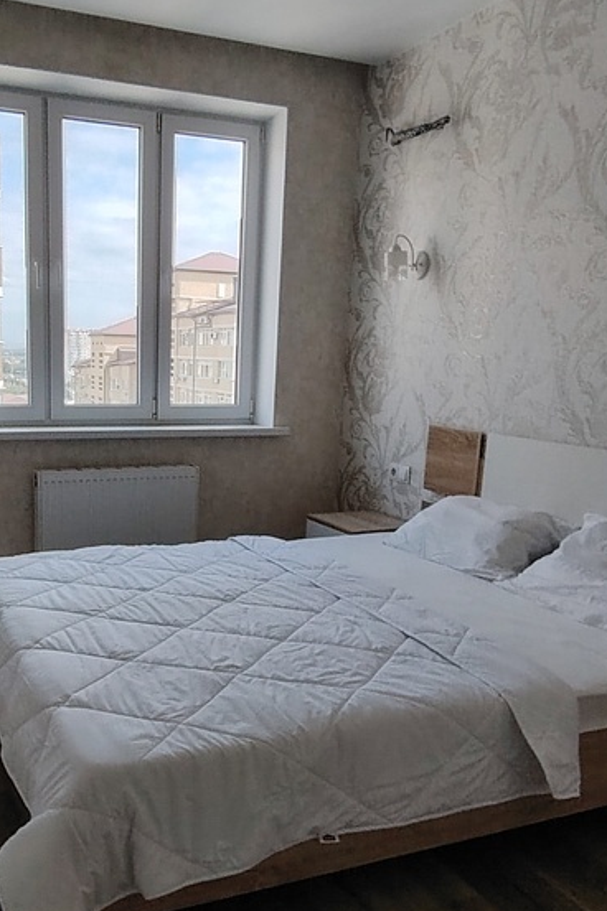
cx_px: 162
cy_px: 496
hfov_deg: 40.1
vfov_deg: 58.7
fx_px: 810
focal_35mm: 32
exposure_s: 1/560
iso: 100
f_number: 2.2
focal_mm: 1.42
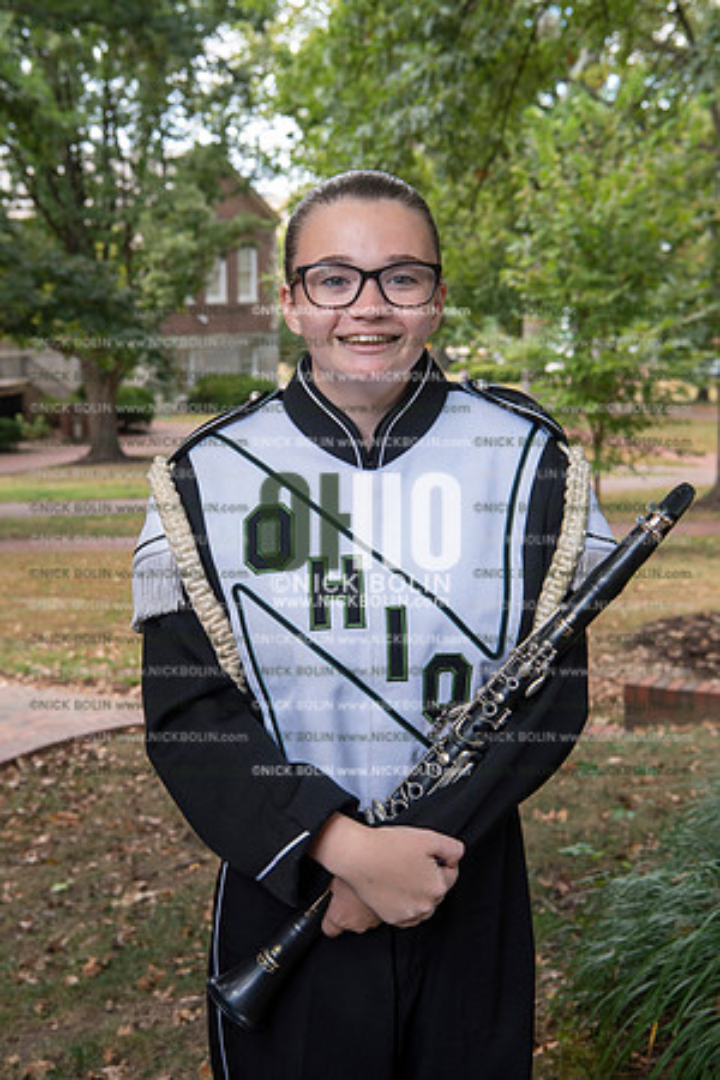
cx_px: 360
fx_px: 1560
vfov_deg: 38.2
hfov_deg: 26.0
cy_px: 540
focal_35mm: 52
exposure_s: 1/100
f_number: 8
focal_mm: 52
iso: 500
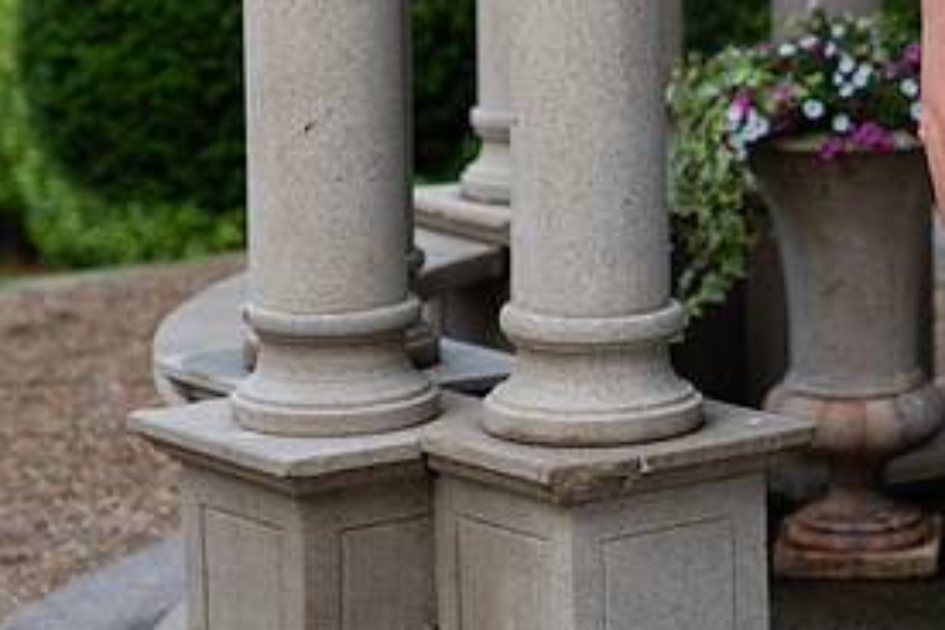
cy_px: -5
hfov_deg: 13.9
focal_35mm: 147
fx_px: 3858
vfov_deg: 9.3
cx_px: 764
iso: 200
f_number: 2.8
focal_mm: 70
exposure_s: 1/200
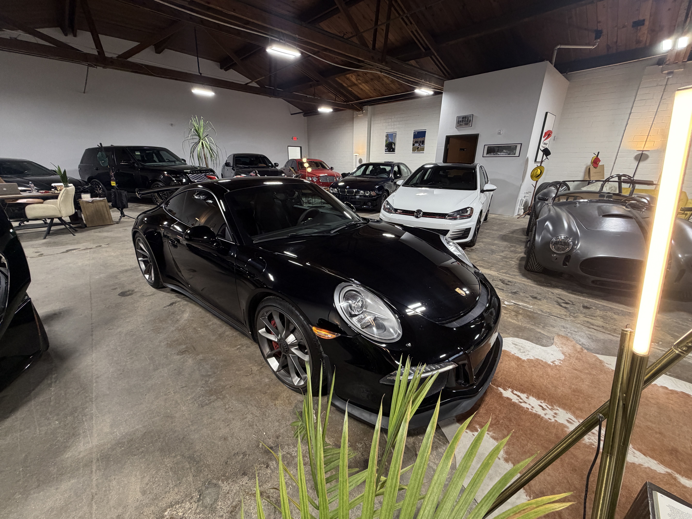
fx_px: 280
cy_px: 260
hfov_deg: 102.1
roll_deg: -0.6
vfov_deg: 85.7
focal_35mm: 14
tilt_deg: -19.9
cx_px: 346
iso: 250
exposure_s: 1/92
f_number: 2.2
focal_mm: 2.22
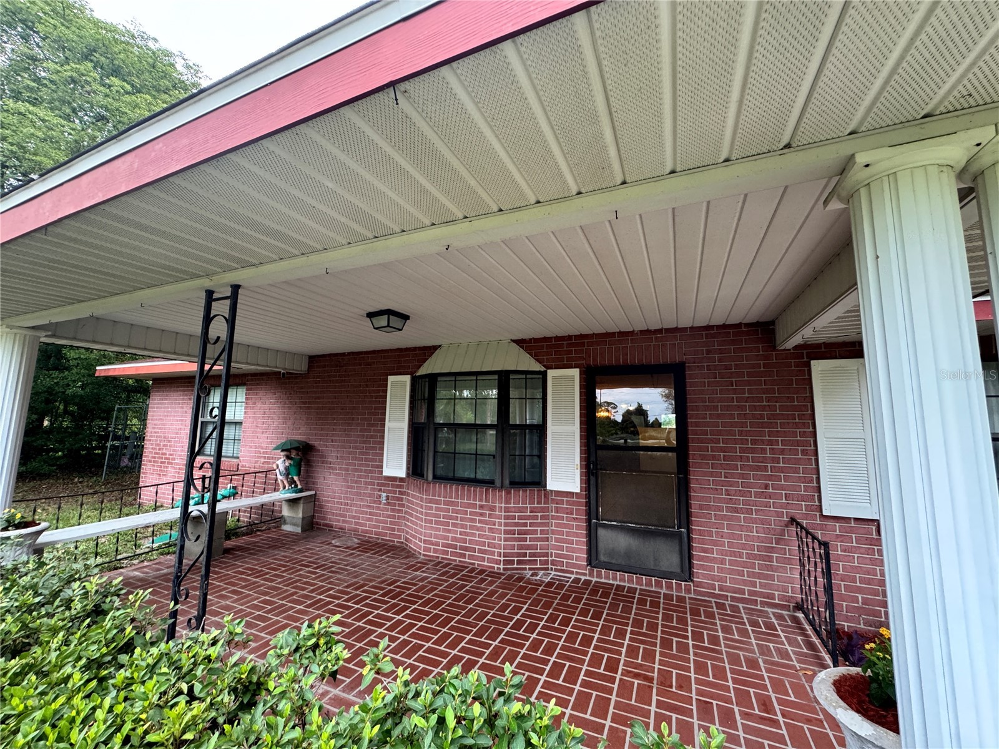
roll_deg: -1.0
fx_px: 404
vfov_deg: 85.7
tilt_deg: +7.3
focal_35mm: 14
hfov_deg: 102.1
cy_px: 374
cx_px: 500
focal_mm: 2.22
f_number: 2.2
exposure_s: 1/99
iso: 250
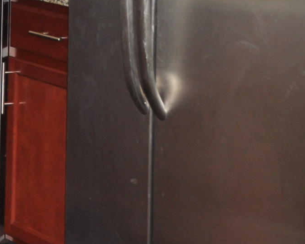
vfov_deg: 9.6
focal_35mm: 157
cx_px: -299
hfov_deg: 11.2
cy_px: -120
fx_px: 1418
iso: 320
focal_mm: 25
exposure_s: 1/60
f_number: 4
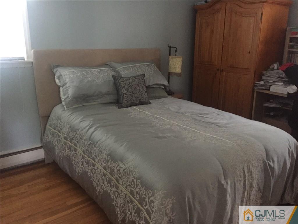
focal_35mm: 29
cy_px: 112
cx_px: 149
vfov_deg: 48.2
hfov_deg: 61.7
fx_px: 250
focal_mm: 4.15
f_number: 2.2
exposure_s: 1/15
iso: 400
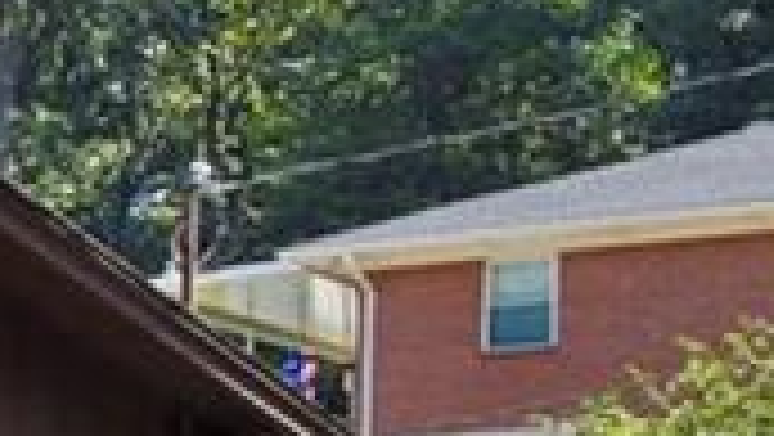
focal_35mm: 168
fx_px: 3450
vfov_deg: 6.9
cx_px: -1120
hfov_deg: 10.8
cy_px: 930
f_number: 9
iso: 100
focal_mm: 18
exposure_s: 1/200
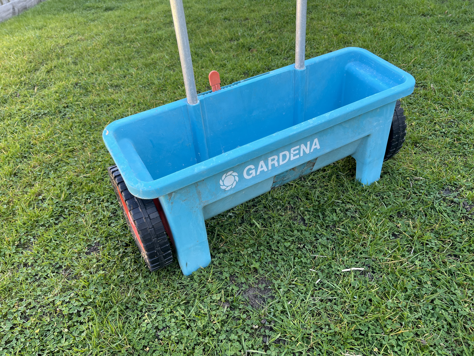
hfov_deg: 67.3
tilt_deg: -34.9
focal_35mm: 26
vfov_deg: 53.1
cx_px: 237
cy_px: 178
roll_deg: +7.7
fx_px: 356
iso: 40
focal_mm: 5.1
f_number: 1.6
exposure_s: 1/179
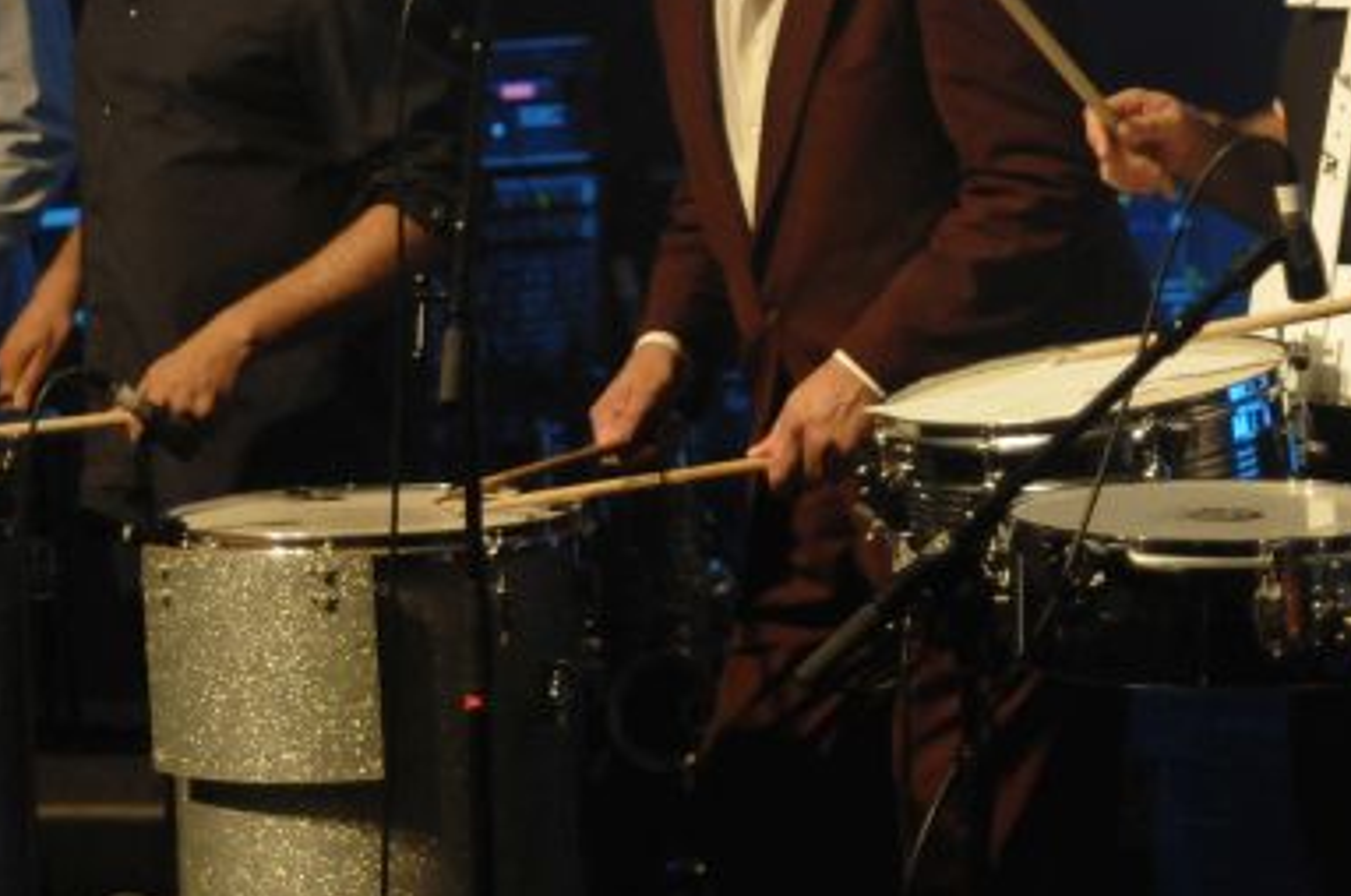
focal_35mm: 188
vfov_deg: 7.3
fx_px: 7043
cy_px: 279
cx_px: 963
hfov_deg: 10.9
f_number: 2.8
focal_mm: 48
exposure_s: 1/250
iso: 2000
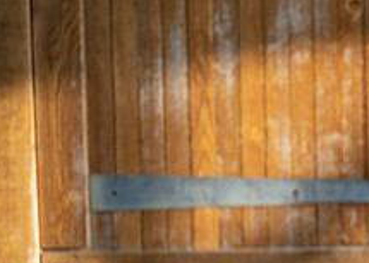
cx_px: 520
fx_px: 1643
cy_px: 225
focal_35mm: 157
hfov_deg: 12.3
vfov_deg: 9.1
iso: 100
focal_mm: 50
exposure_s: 1/2000
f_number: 1.2
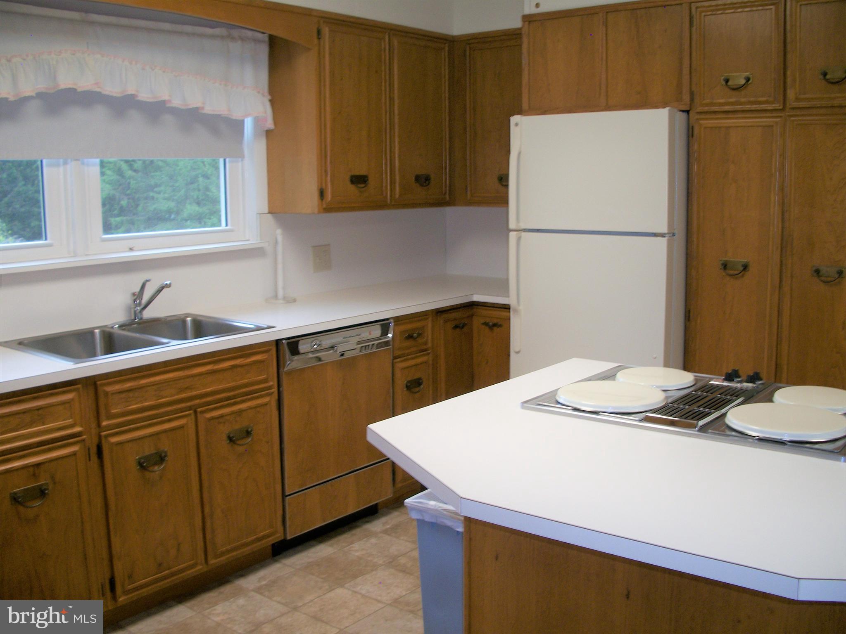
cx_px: 423
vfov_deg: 40.7
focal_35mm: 35
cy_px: 317
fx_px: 855
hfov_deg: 52.6
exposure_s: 1/30
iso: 80
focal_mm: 6.3
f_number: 3.1
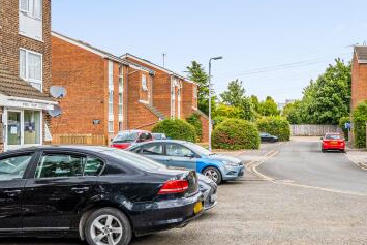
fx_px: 514
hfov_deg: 38.4
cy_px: 142
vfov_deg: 26.8
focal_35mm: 50
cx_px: 267
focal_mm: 17.5
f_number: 11
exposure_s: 1/250
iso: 400
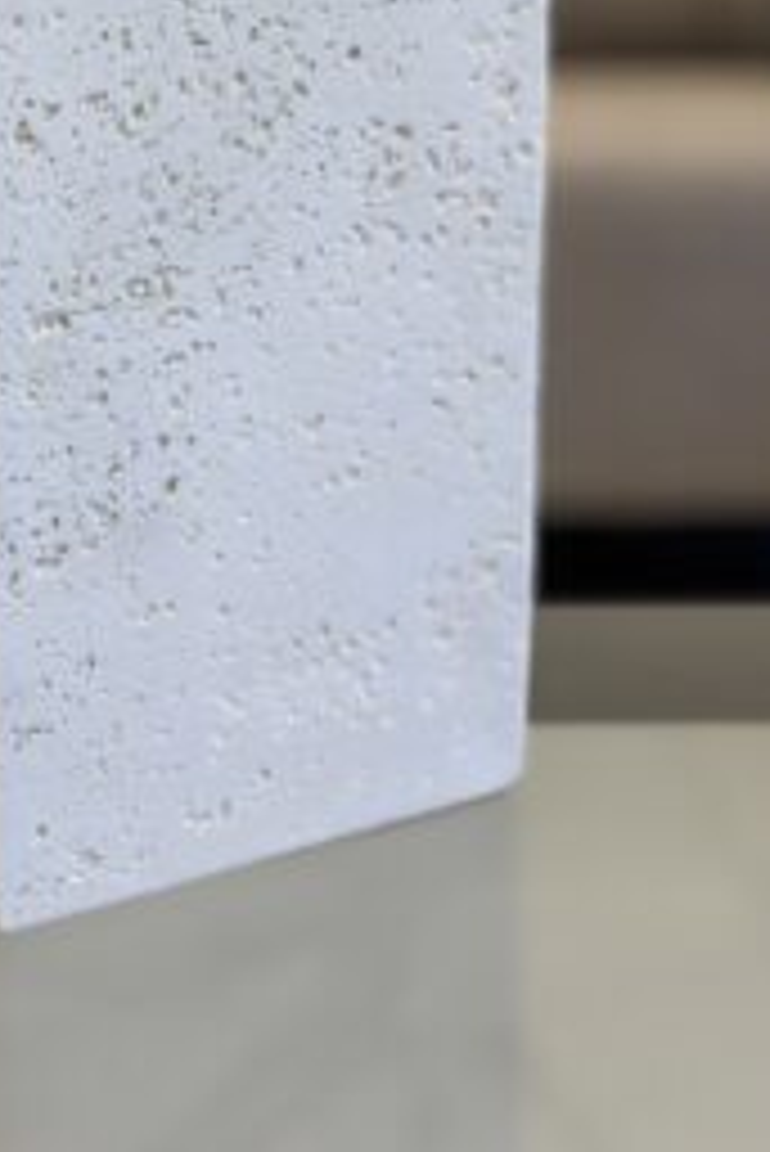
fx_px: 2499
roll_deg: -0.4
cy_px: 374
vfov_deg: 25.8
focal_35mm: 78
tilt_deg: -12.8
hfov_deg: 17.4
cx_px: 207
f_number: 1.78
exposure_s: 1/50
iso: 64
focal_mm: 6.76
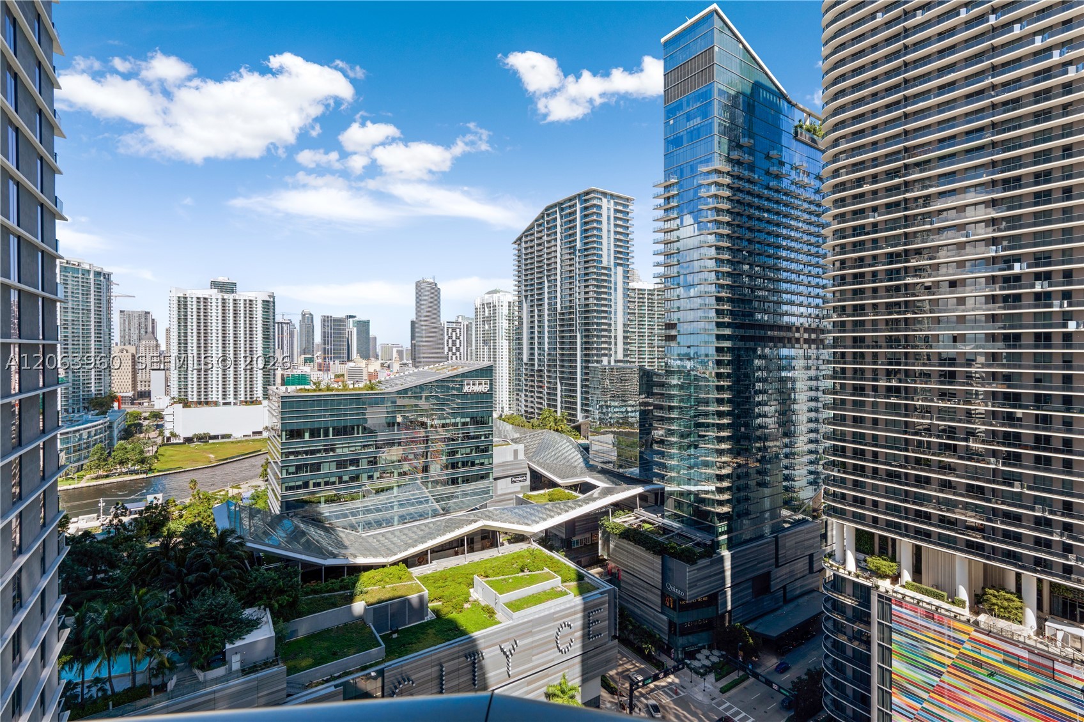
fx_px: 482
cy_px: 361
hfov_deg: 96.7
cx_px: 542
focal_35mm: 16
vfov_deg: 73.7
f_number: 10
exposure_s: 1/800
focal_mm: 16
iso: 125
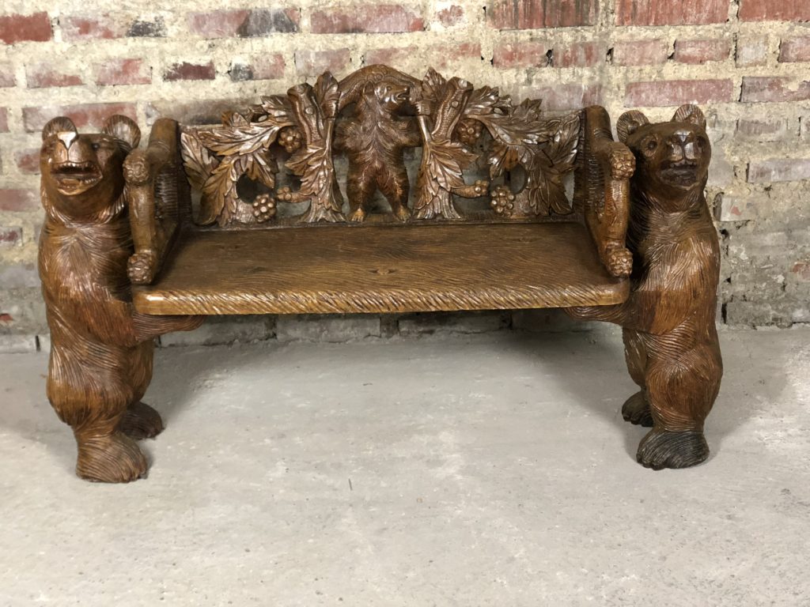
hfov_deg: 36.8
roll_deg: +2.3
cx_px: 405
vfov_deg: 28.0
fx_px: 1217
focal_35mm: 52
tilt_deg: -24.5
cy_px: 304
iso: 160
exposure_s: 1/17
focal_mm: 6
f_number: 2.4
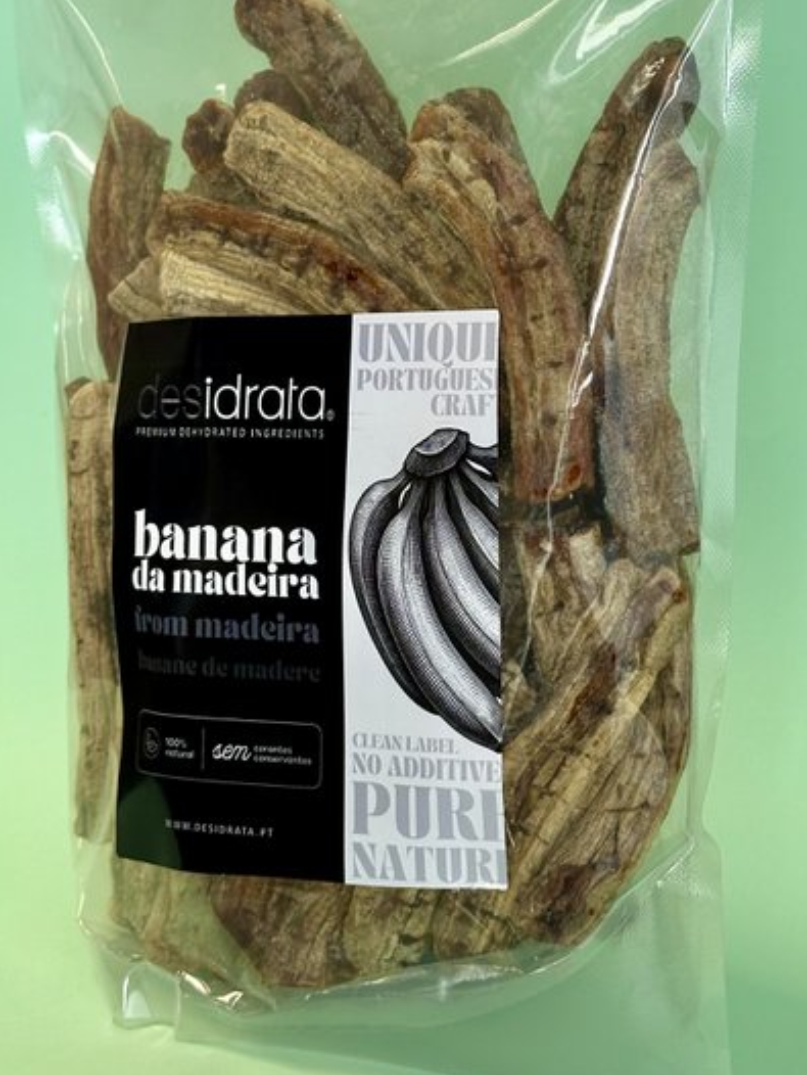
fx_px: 2267
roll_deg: +0.5
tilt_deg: -15.7
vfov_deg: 26.5
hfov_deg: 20.2
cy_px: 376
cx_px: 480
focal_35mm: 73
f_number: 1.78
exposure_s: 1/100
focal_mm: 6.86
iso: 80
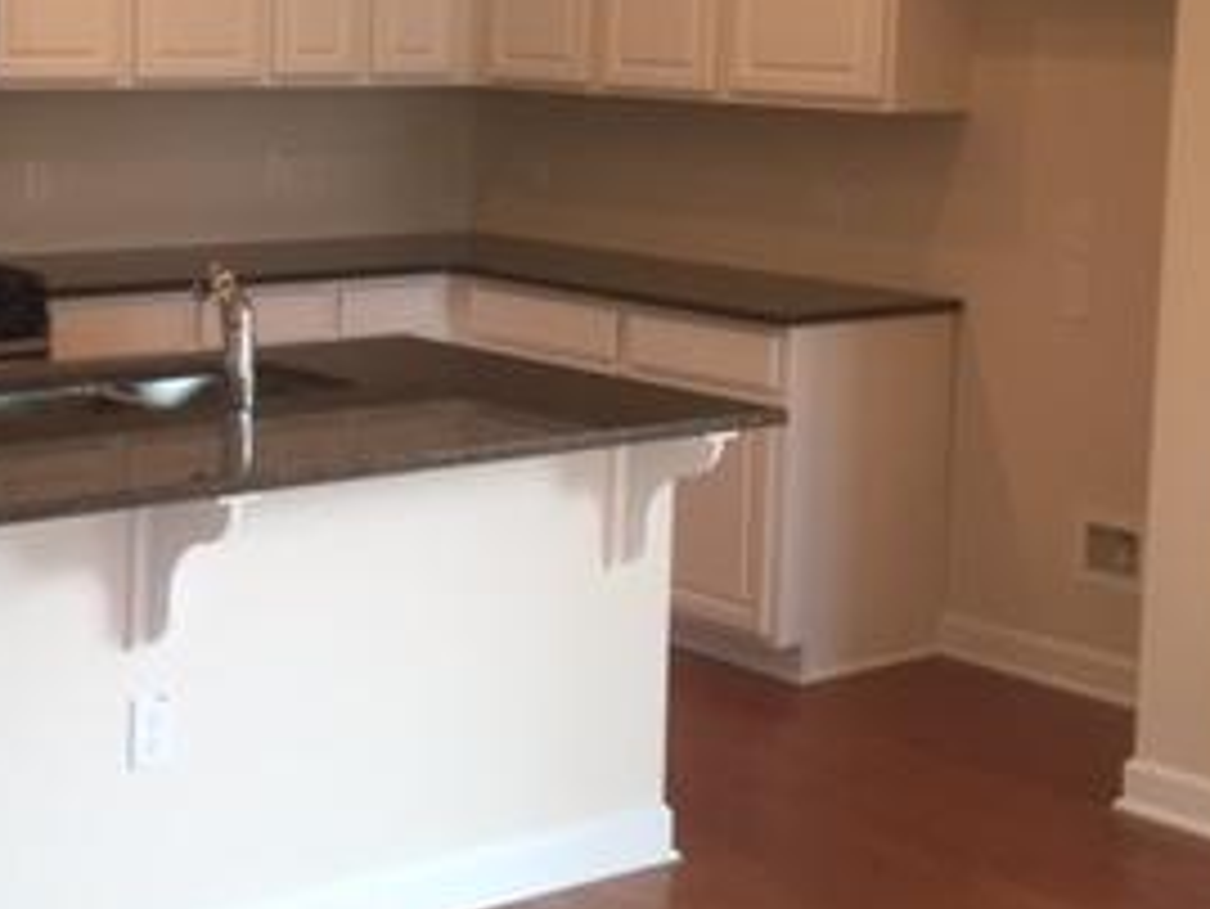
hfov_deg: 27.4
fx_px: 2413
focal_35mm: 69
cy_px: 234
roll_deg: -2.3
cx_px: 189
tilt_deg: -5.2
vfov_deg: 21.2
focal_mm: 4.15
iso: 32
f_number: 2.2
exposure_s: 1/40
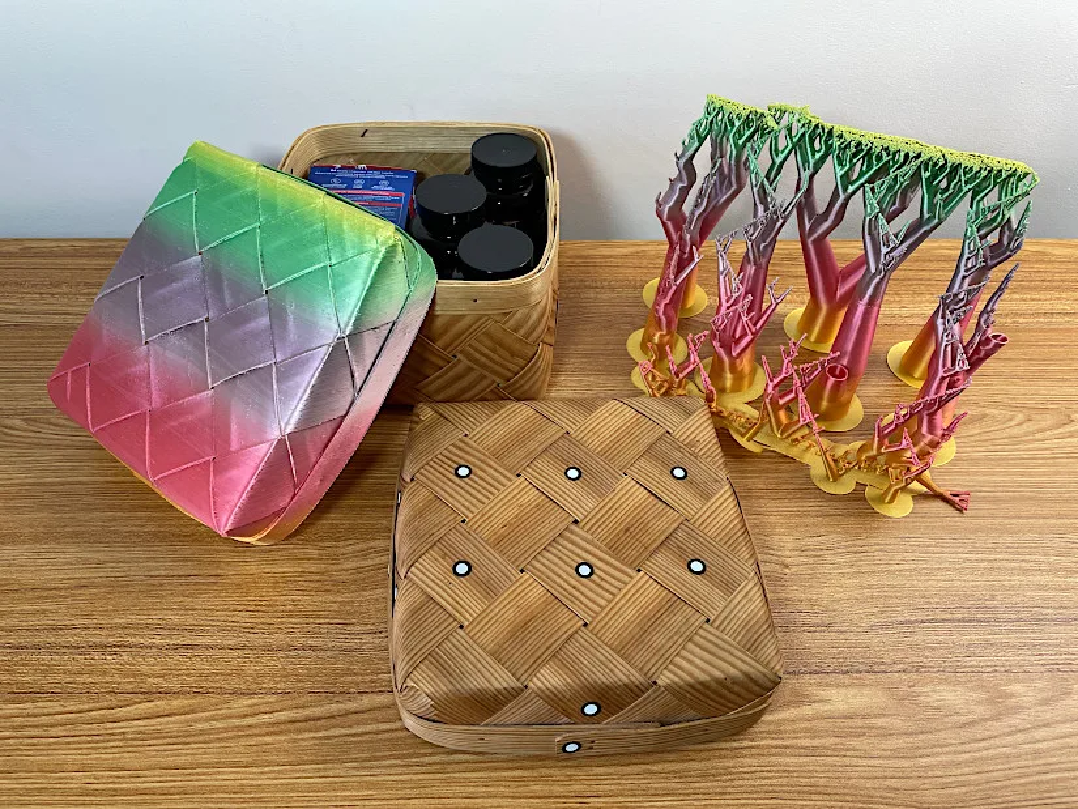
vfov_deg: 53.1
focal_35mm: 26
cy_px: 404
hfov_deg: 67.3
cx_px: 539
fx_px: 810
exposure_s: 1/100
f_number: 1.6
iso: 64
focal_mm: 4.2
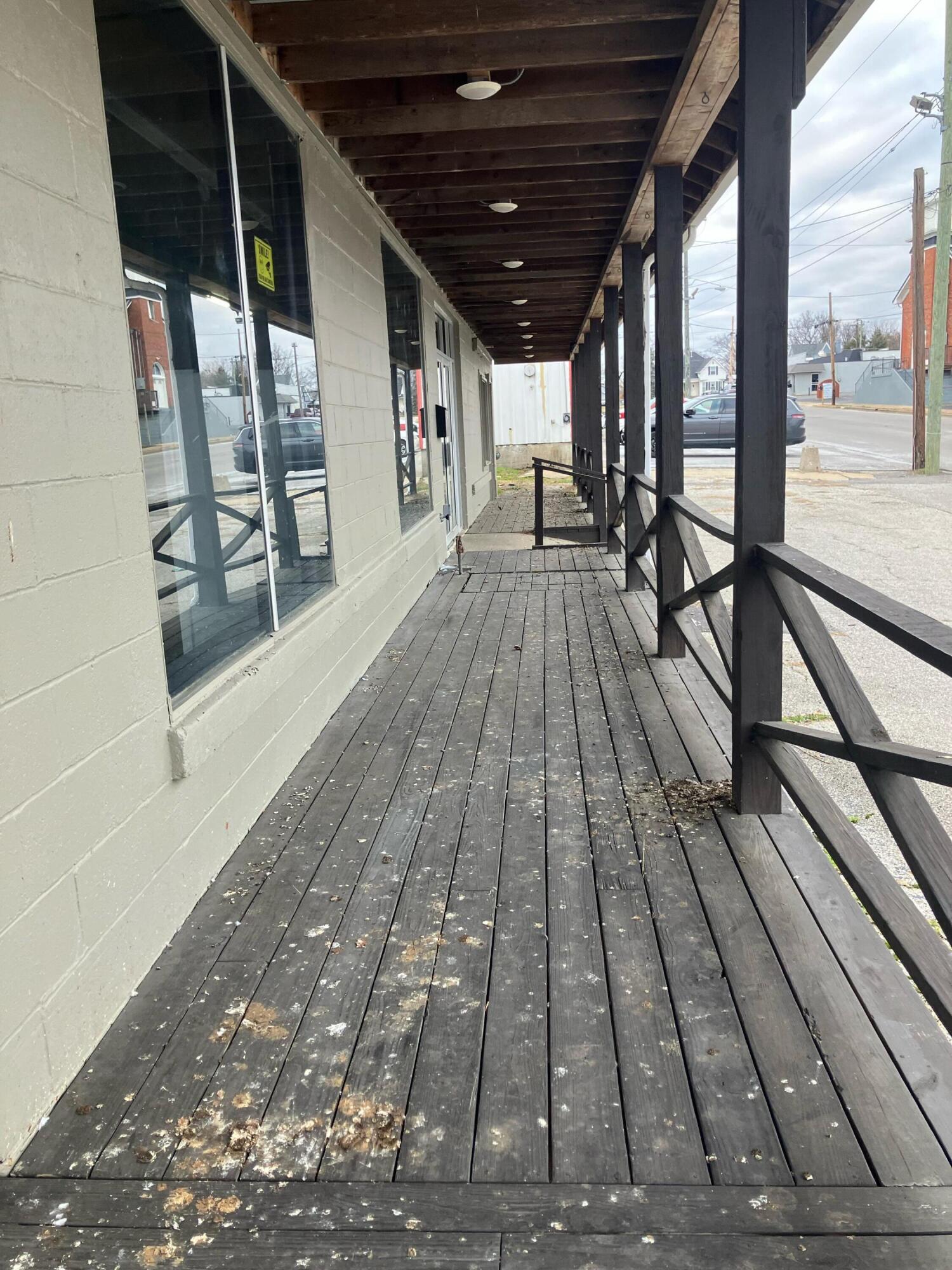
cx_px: 476
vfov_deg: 63.4
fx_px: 1027
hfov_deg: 49.7
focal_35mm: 28
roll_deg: +2.6
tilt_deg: -10.6
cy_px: 635
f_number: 1.8
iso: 50
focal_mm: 3.99
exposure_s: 1/120
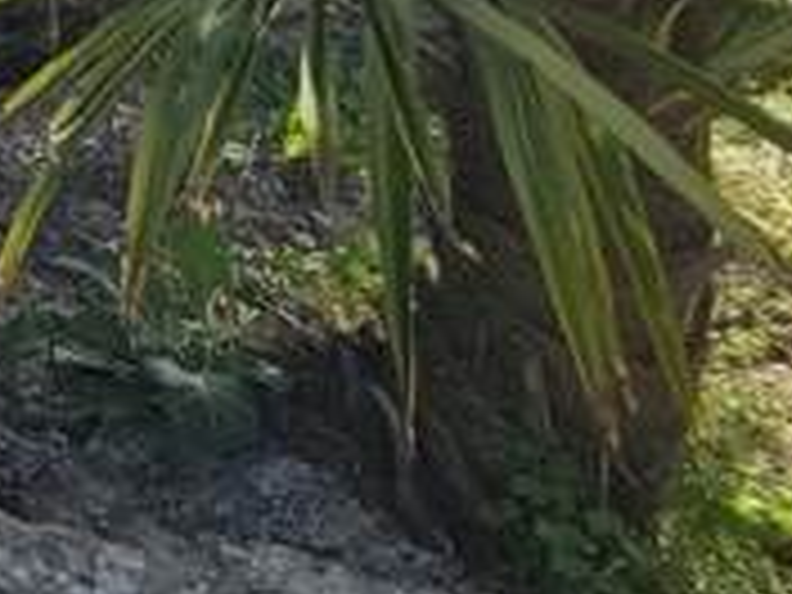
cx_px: -936
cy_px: -274
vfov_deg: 21.3
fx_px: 1350
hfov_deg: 17.3
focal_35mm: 59
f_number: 2.2
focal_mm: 2.2
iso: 50
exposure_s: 1/1148
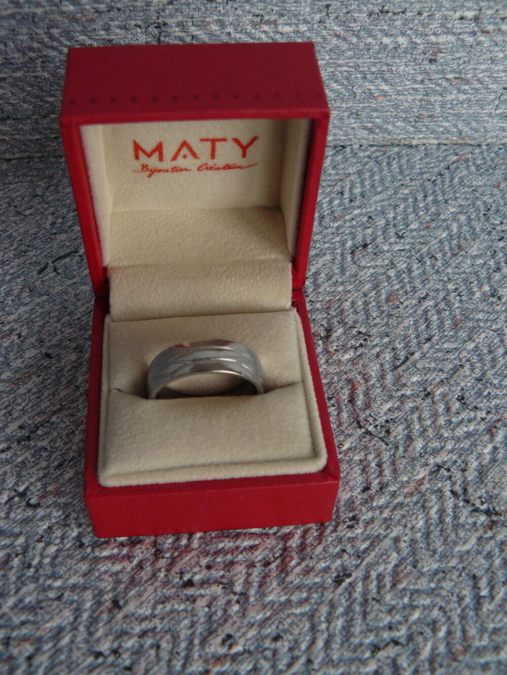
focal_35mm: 36
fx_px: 703
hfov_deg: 39.7
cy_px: 338
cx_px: 254
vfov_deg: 51.4
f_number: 2.8
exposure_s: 1/30
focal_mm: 6
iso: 125
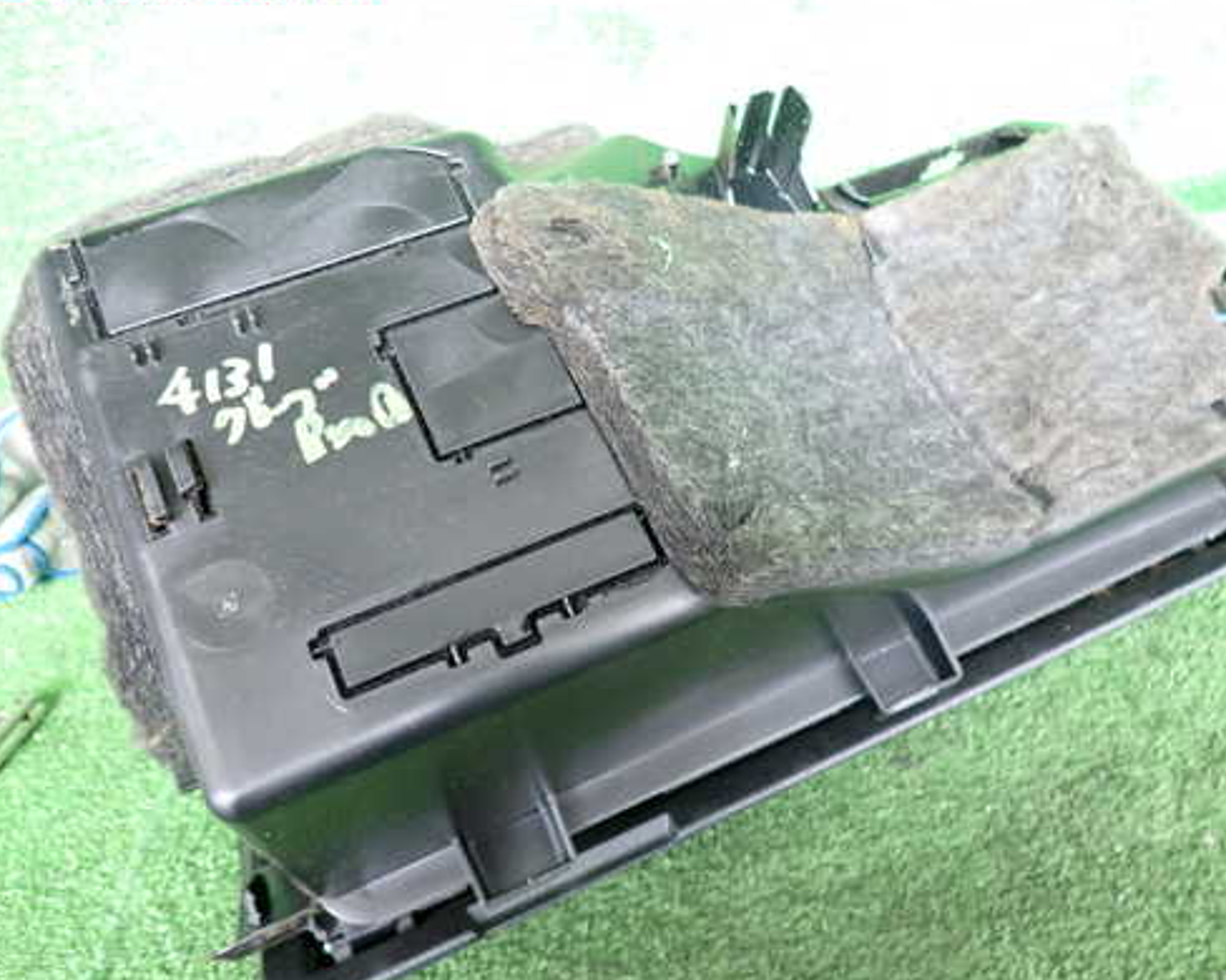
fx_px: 1088
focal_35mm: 30
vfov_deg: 48.5
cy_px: 510
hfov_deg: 58.7
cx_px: 658
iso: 320
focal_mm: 4.5
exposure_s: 1/30
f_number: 2
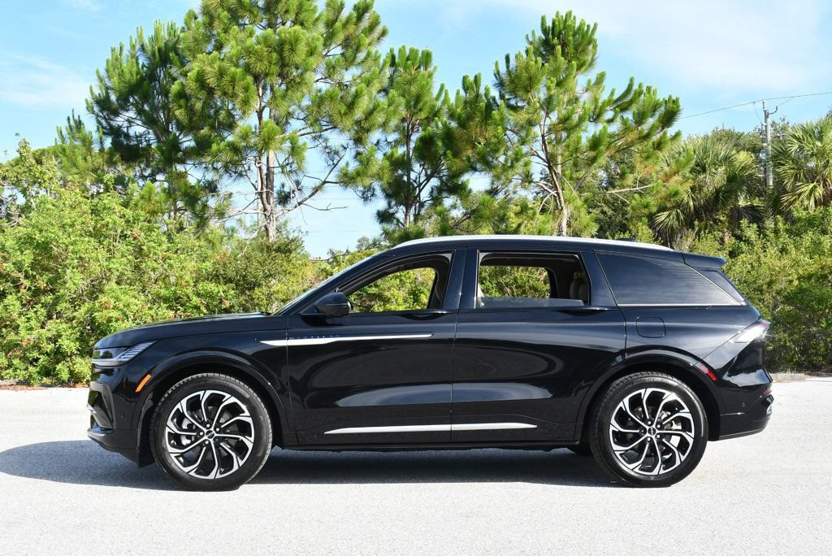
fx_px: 1017
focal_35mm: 44
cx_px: 416
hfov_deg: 44.5
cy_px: 278
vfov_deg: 30.6
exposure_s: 1/250
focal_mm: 22
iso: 200
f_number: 8
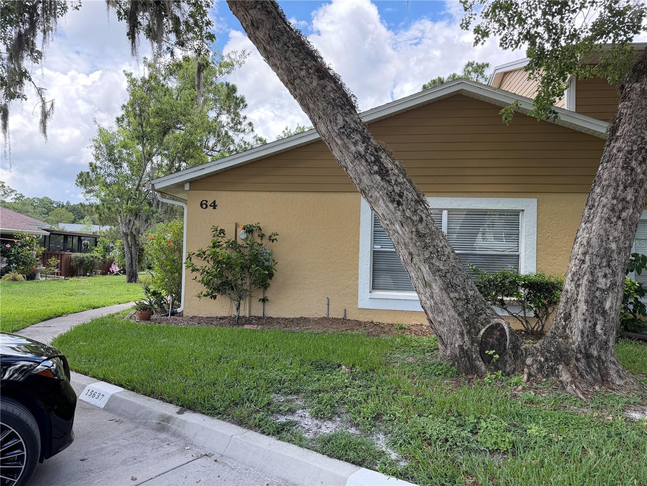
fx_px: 449
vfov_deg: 56.8
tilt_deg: +1.8
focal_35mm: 24
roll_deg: -1.4
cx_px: 324
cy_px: 243
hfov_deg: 71.6
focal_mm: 6.76
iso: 100
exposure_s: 1/840
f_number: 1.78
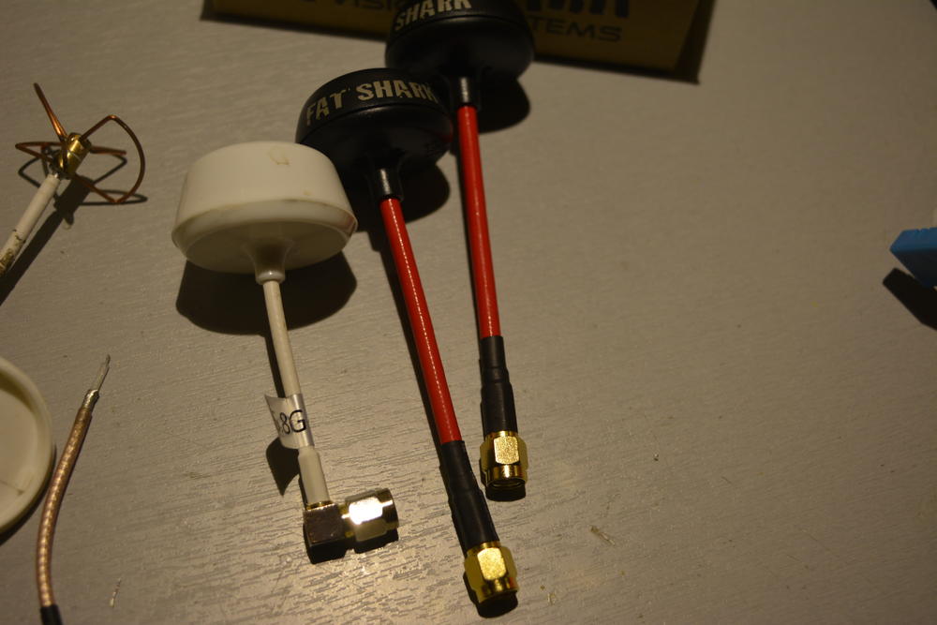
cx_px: 468
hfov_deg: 41.1
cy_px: 312
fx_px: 1249
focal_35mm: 48
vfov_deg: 28.1
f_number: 5.6
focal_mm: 32
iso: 400
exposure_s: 1/125
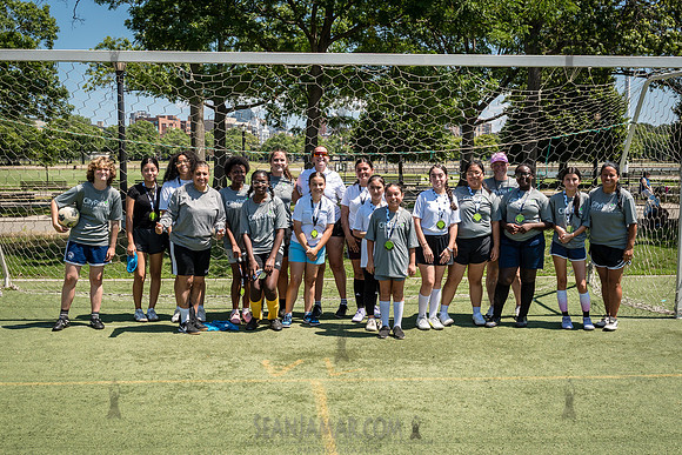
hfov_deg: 45.0
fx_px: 823
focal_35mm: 43
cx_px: 333
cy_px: 232
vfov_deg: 30.9
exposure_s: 1/500
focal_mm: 32
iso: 200
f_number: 7.1
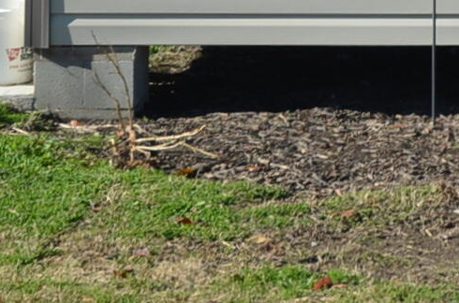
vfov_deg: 7.8
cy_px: -367
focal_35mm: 166
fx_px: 2111
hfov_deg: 11.5
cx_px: 827
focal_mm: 22
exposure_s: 1/250
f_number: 8
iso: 160
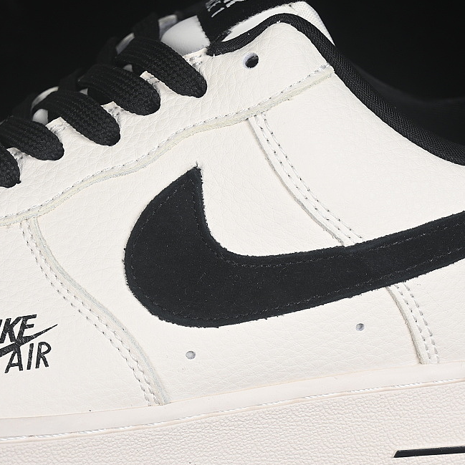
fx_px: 1611
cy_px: 257
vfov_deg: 16.4
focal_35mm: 106
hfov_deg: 16.4
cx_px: 262
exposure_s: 1/80
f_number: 7.1
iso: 160
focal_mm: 50
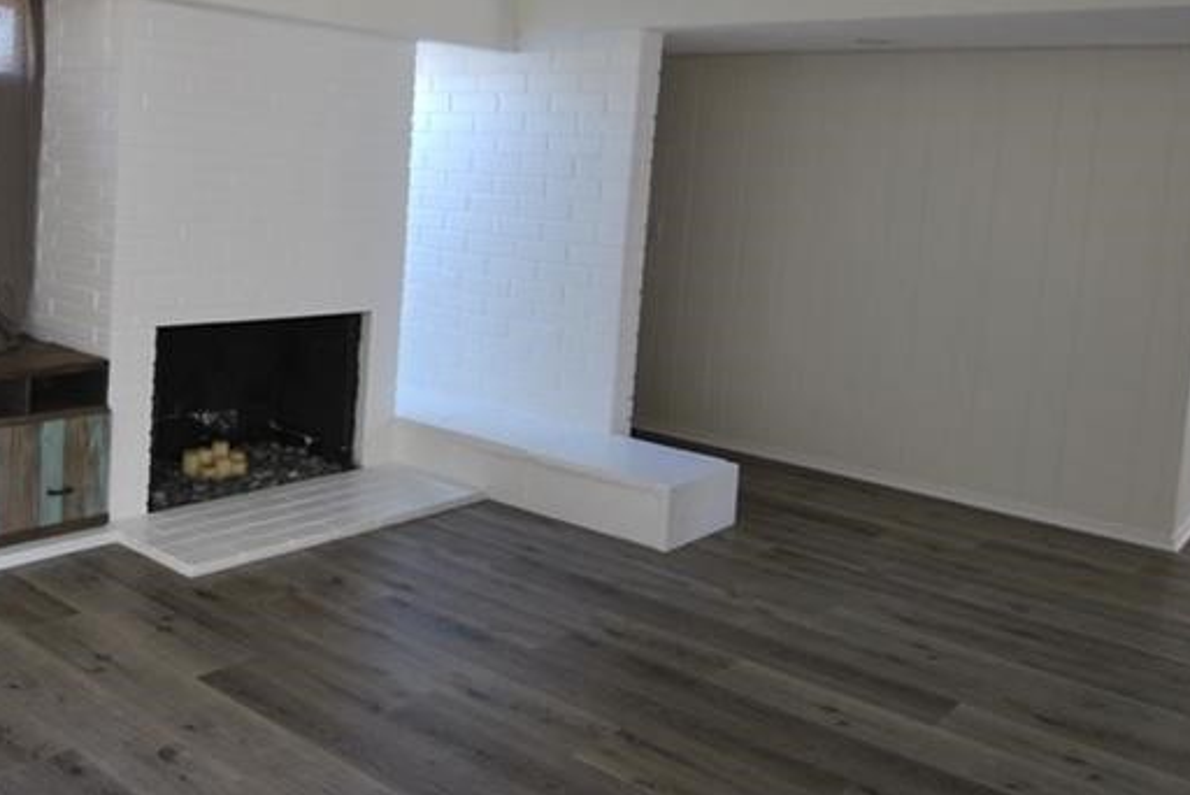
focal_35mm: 33
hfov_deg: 55.5
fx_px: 1091
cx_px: 360
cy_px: 256
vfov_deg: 39.5
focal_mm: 11
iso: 200
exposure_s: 1/40
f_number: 3.8
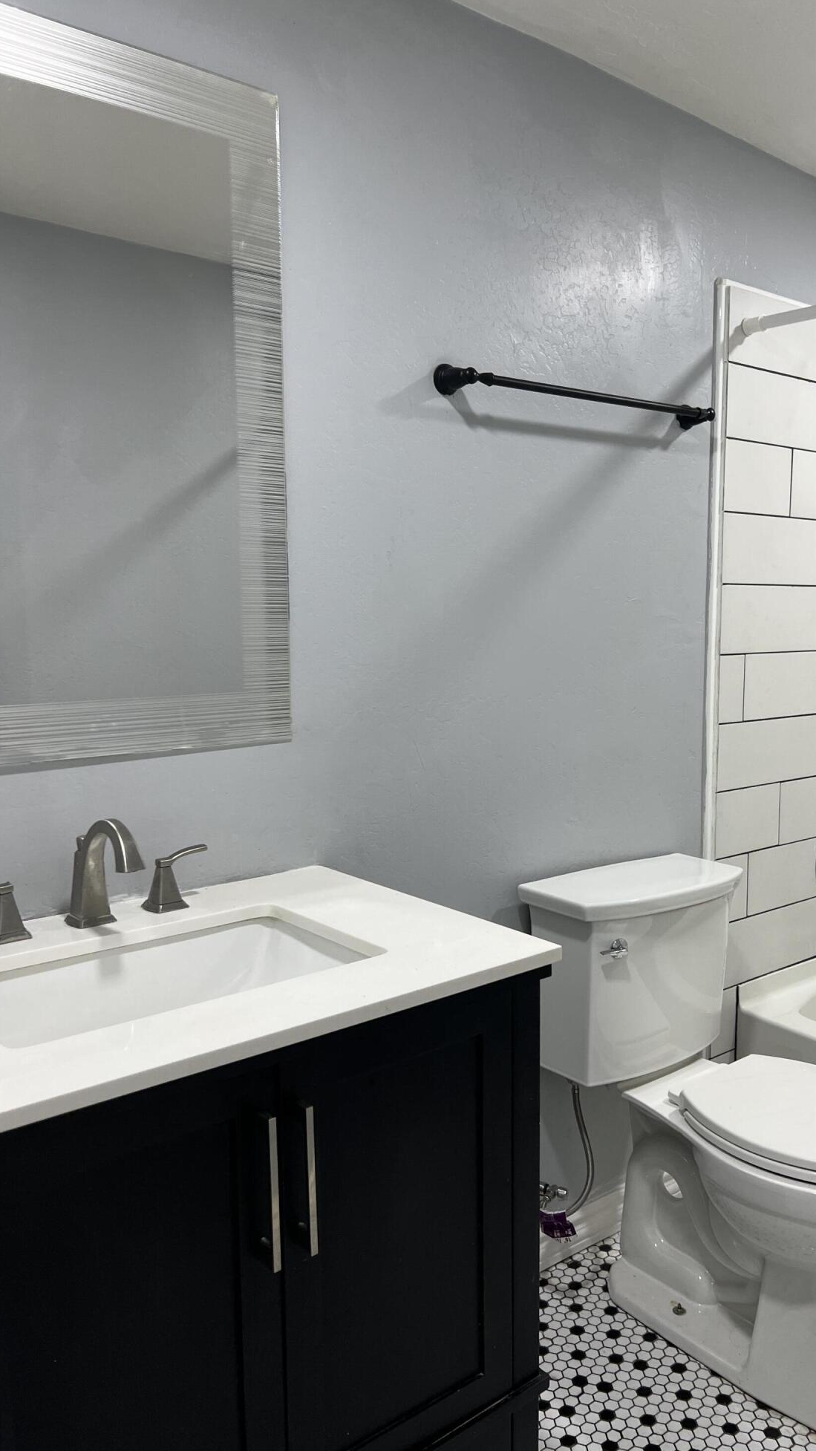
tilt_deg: -9.8
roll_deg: +0.3
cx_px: 549
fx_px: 1116
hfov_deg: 39.7
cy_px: 738
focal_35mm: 29
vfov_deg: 66.1
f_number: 1.5
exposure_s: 1/120
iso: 100
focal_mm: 5.7
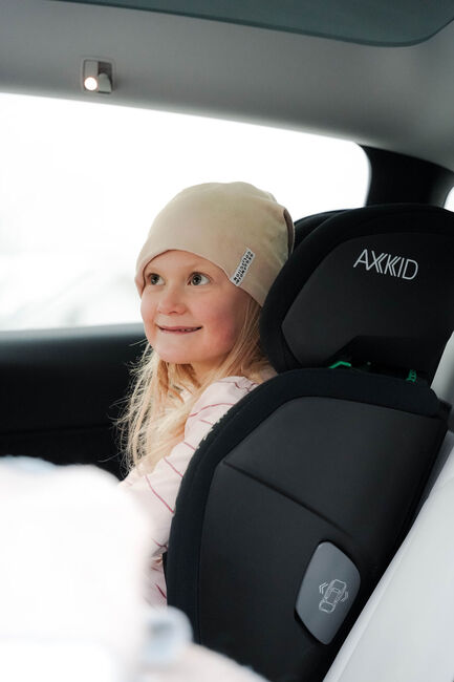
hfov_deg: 21.3
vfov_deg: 31.6
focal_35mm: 64
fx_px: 1206
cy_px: 341
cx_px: 227
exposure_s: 1/250
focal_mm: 63.7
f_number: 2.8
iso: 5000
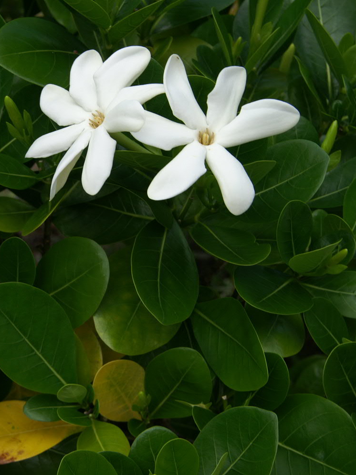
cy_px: 237
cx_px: 80
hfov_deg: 23.7
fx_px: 837
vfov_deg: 31.7
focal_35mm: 61
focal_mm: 28
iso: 100
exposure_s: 1/160
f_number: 10
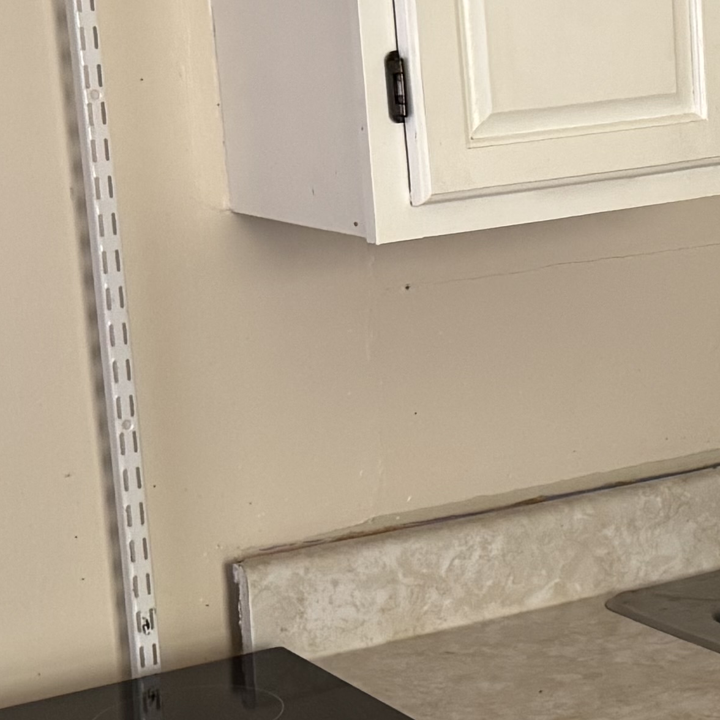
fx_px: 2424
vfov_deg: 16.9
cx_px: 734
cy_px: 308
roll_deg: +4.3
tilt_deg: -8.6
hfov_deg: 16.5
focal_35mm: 103
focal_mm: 6.76
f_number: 1.78
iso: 500
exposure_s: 1/60
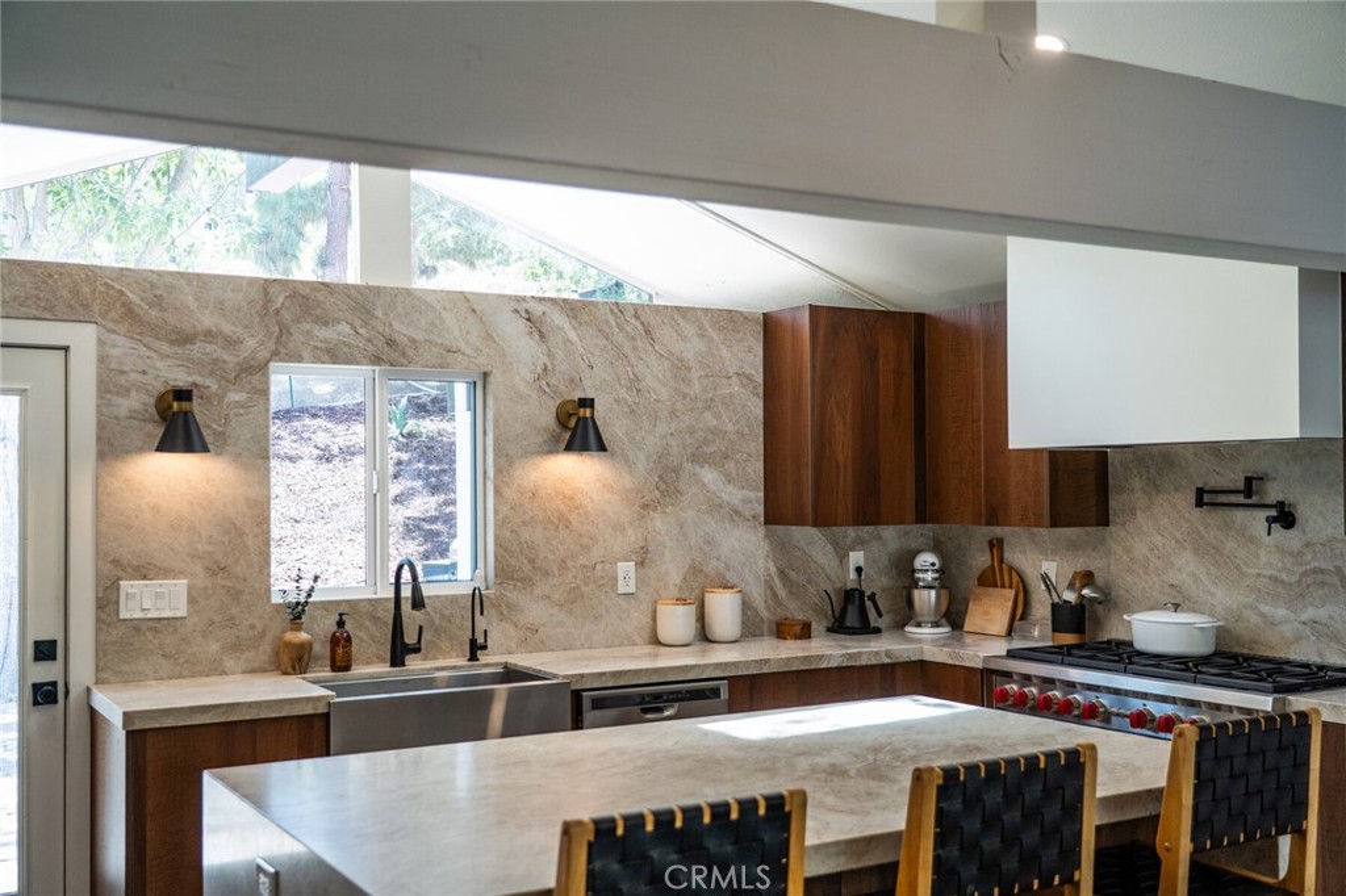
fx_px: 1345
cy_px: 448
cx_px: 673
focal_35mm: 36
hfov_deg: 53.1
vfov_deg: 36.8
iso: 1000
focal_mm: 36
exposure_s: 1/320
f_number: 4
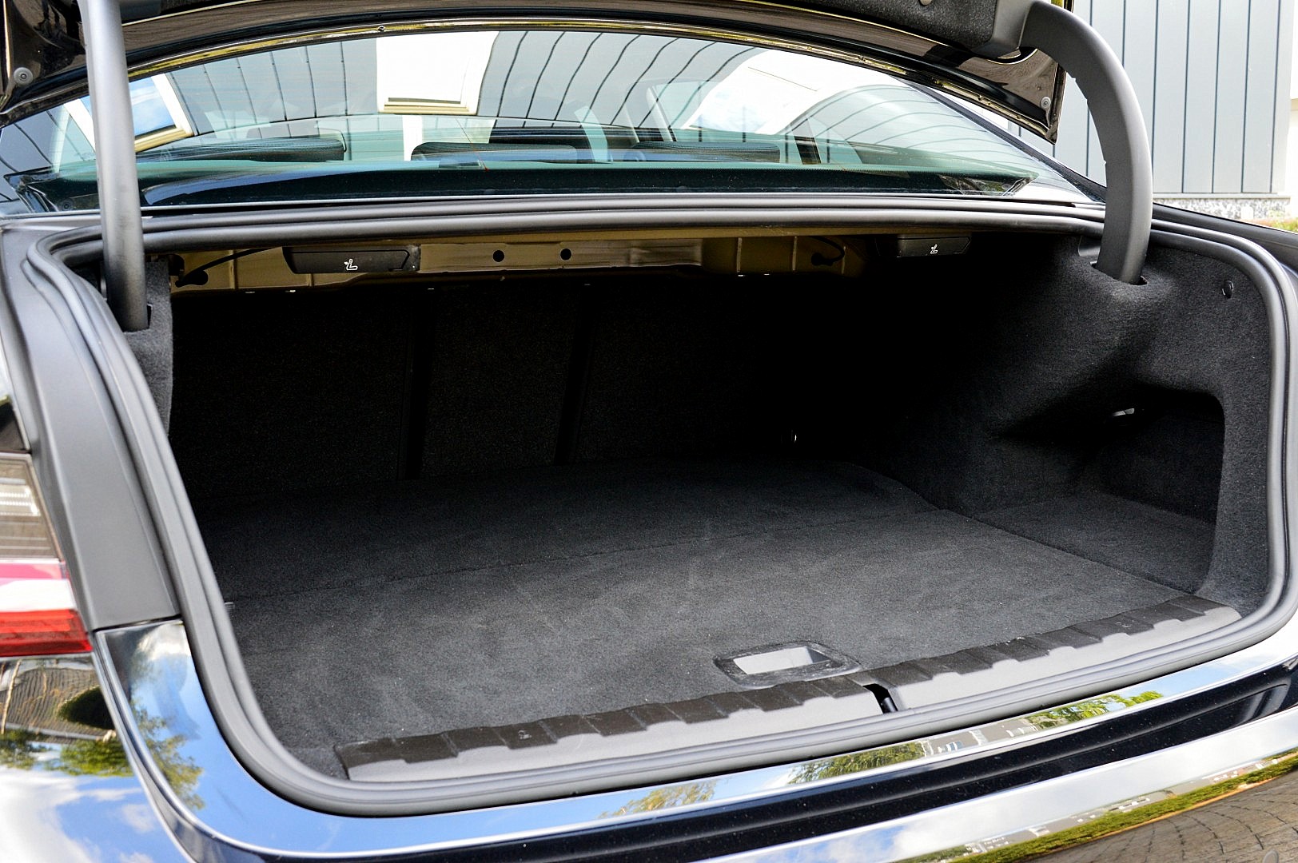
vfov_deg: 36.8
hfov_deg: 53.2
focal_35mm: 36
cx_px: 649
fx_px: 1297
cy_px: 432
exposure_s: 1/60
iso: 800
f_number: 6.3
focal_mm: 24
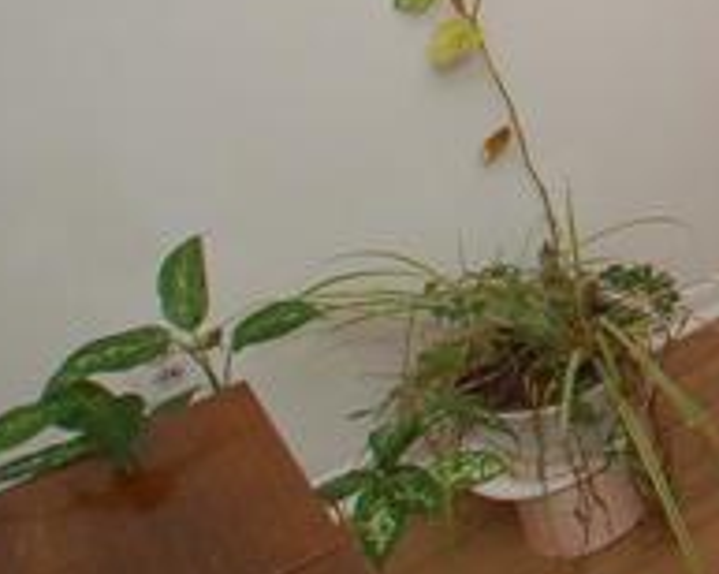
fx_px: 1228
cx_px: 1229
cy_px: -164
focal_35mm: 58
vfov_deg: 23.4
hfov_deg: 22.5
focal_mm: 11
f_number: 4.5
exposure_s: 1/60
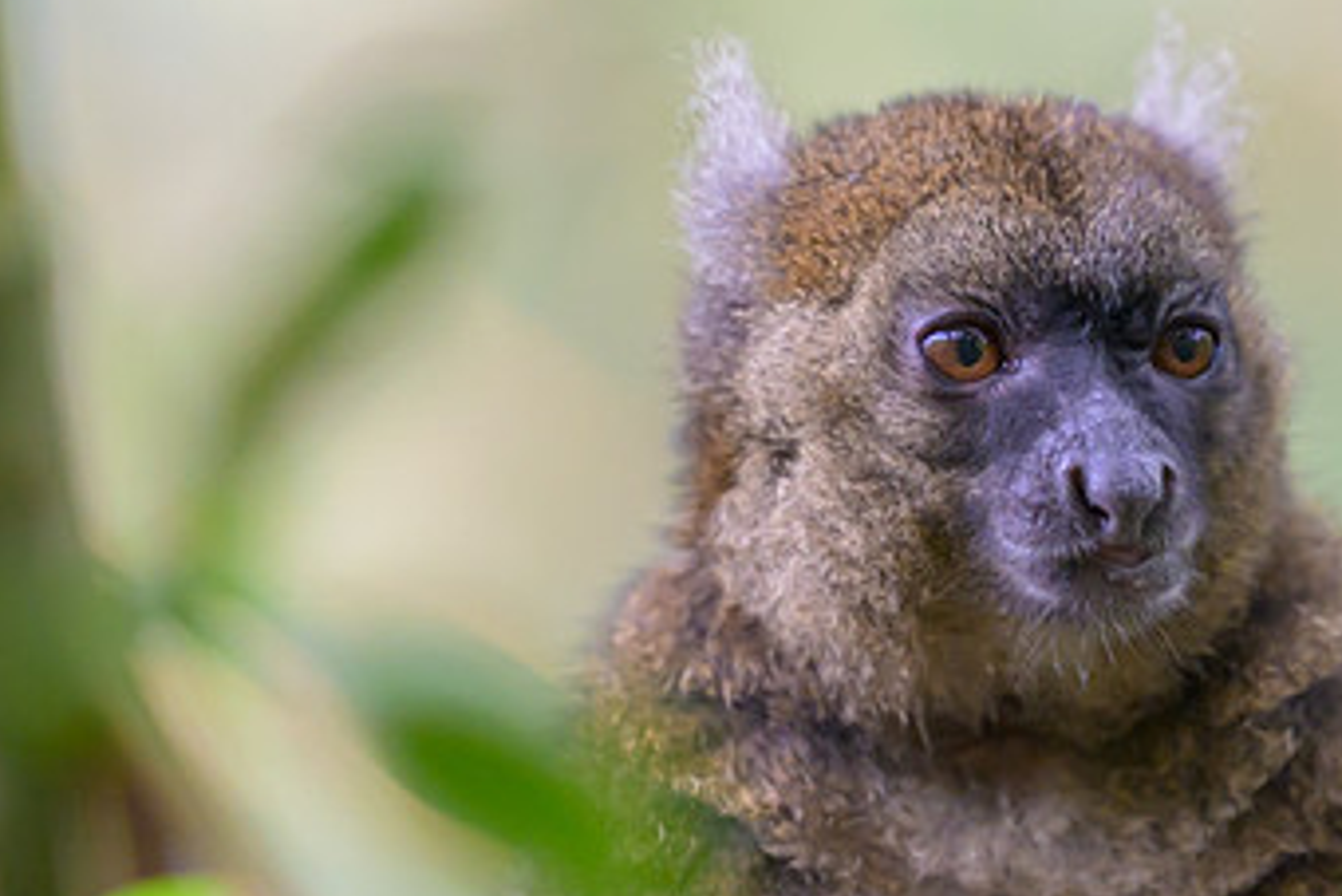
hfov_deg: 2.6
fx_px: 29610
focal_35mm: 794
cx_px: 857
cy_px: 447
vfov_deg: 1.7
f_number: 2.8
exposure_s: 1/250
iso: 5000
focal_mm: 400
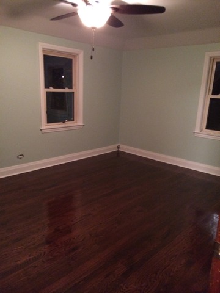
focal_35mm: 30
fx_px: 254
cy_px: 146
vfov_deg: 60.0
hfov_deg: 46.8
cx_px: 110
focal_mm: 4.12
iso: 640
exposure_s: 1/15
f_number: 2.2
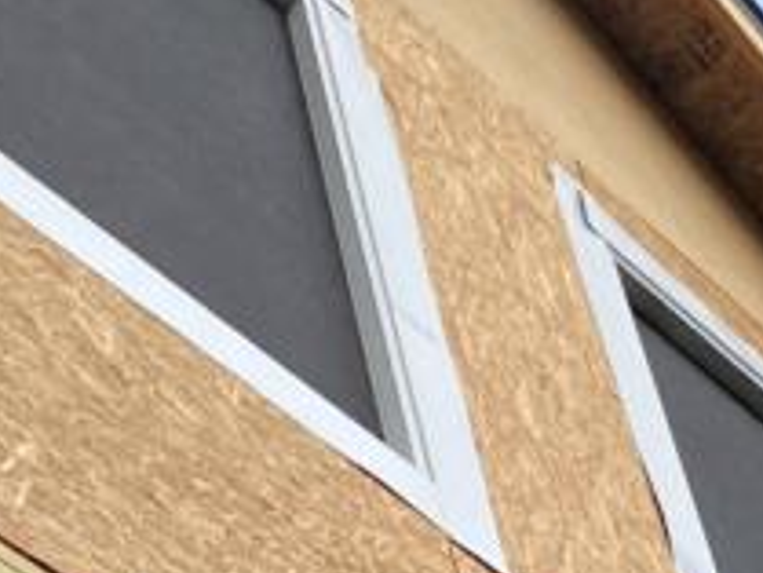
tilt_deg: +44.8
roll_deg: +17.3
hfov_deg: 13.2
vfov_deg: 9.8
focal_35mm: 149
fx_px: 3286
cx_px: 529
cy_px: 693
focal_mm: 4.25
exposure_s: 1/767
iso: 32
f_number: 1.8
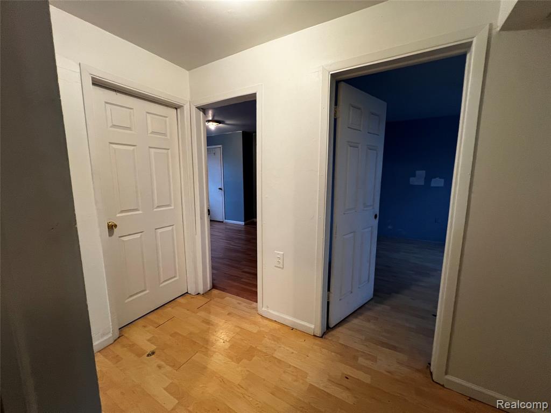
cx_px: 276
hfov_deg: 106.2
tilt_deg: -8.2
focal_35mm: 13
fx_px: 207
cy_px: 206
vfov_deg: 89.9
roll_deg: +0.5
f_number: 1.8
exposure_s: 1/60
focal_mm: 1.57
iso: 250
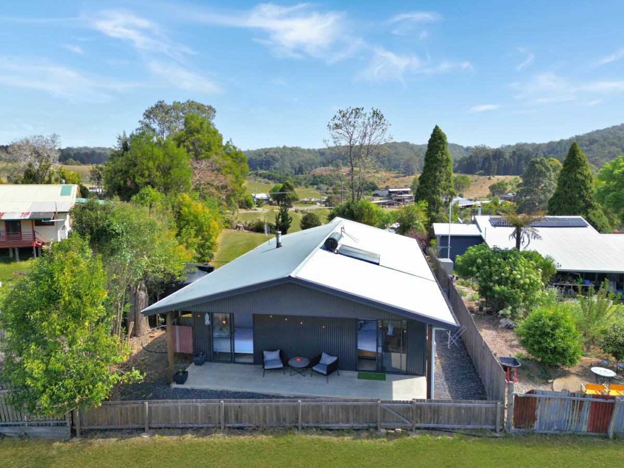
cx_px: 312
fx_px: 433
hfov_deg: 71.6
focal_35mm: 24
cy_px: 234
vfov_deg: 56.8
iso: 100
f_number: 1.7
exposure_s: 1/1000
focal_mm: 6.72
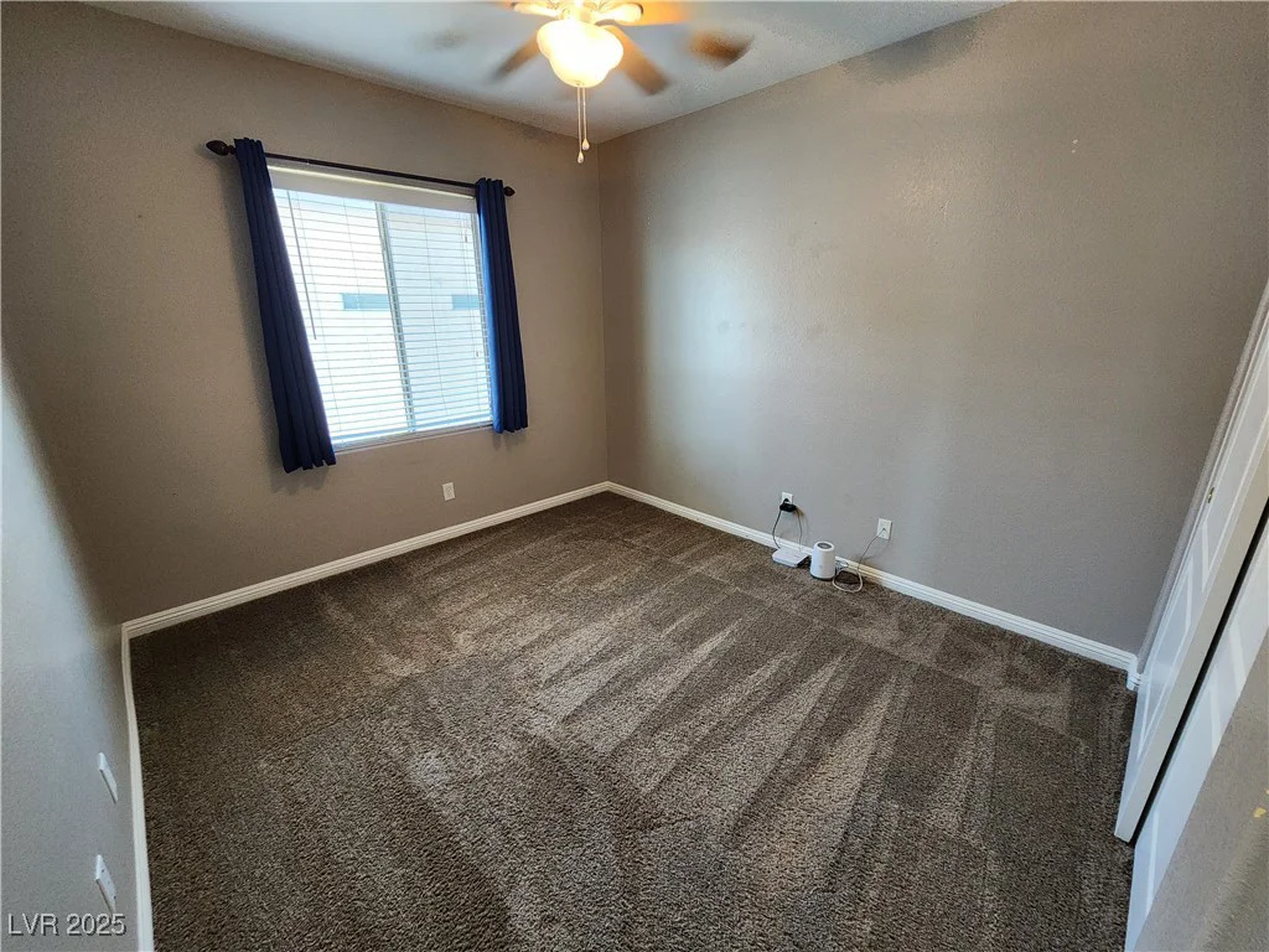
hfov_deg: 106.2
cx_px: 634
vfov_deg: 89.9
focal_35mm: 13
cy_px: 476
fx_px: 477
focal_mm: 2.2
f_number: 2.2
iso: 400
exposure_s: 1/60
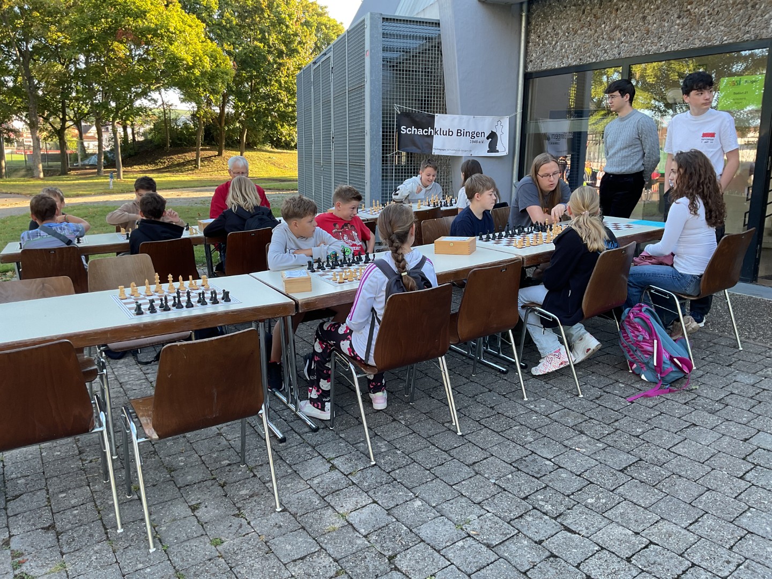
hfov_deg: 61.7
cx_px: 386
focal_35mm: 29
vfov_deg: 48.2
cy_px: 290
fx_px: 647
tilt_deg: -12.4
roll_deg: -1.8
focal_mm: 3
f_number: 1.8
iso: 32
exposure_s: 1/120
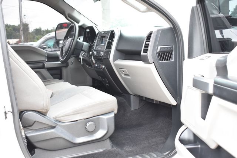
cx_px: 118
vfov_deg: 28.9
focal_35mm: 46
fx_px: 306
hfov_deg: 42.3
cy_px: 79
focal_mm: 31
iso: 800
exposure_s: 1/125
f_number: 5.6
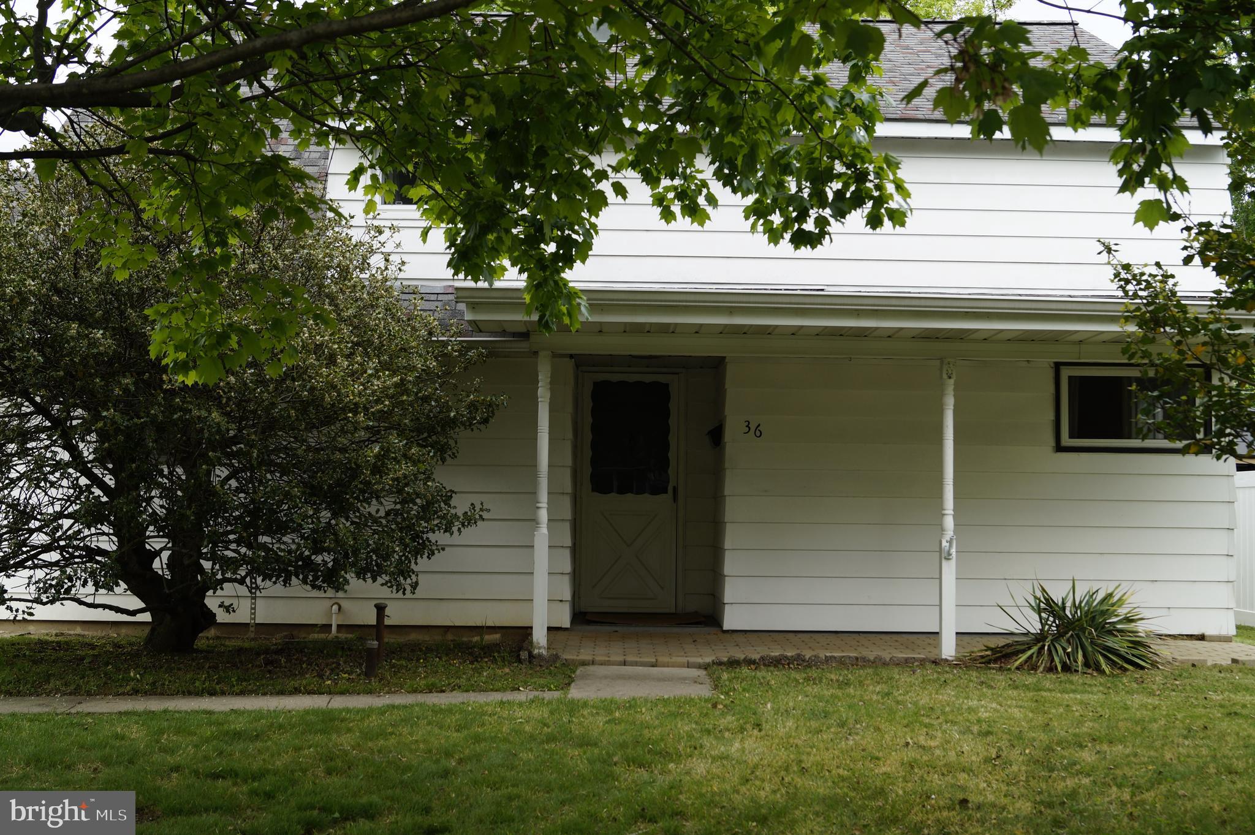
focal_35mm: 39
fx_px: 1359
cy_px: 418
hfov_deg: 49.6
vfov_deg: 34.2
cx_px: 628
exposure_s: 1/100
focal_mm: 26
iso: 100
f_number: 6.3
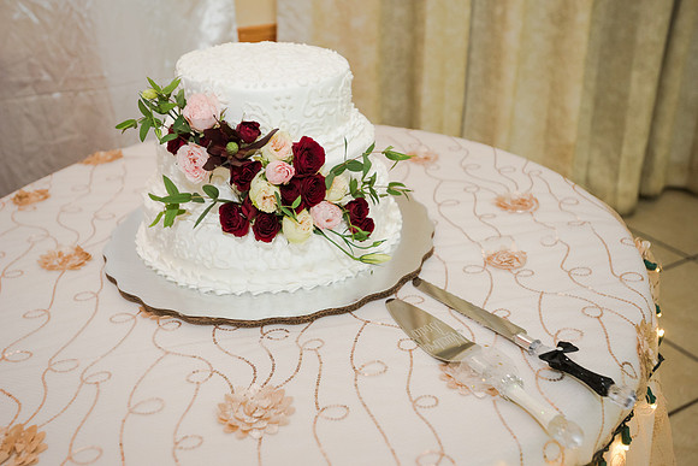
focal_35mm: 35
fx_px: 679
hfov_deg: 54.4
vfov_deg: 37.9
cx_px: 349
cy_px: 233
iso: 1600
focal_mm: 35
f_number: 2.8
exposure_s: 1/125
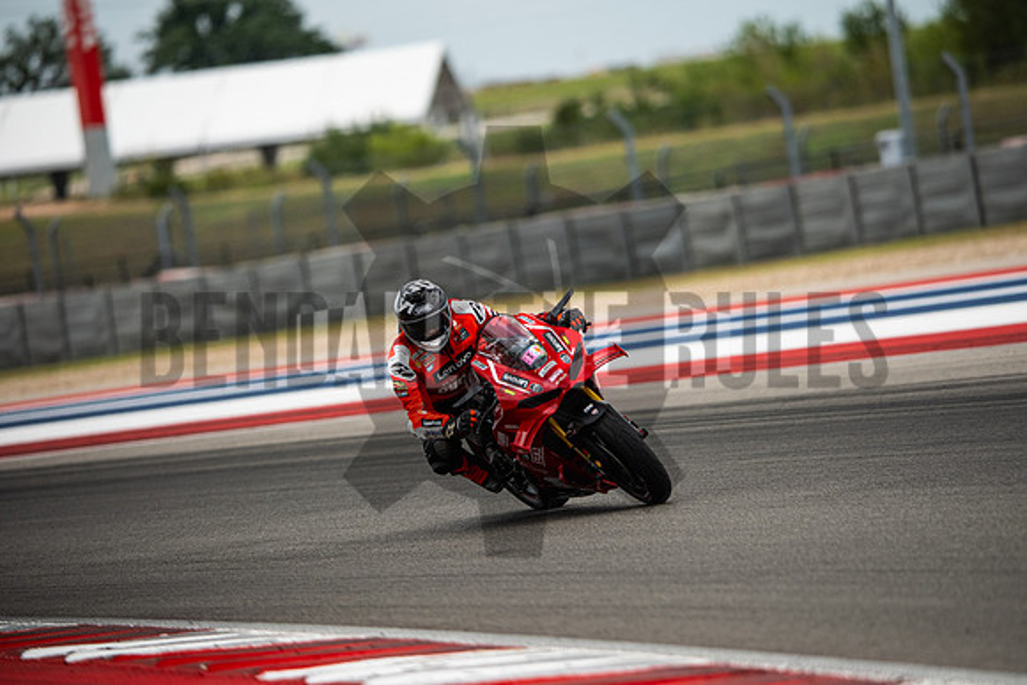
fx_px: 8560
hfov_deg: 6.9
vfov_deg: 4.6
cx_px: 514
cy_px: 342
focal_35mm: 300
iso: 400
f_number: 2
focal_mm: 200
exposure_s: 1/5000
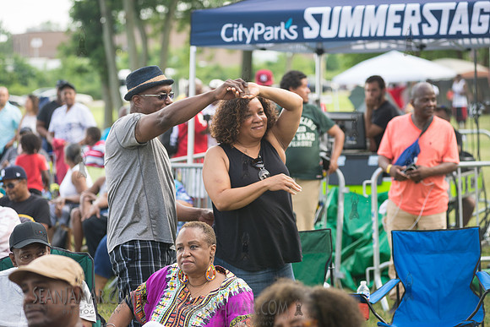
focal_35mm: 135
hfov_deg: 15.2
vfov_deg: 10.2
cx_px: 245
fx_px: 1838
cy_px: 164
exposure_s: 1/160
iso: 400
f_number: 5
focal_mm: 135
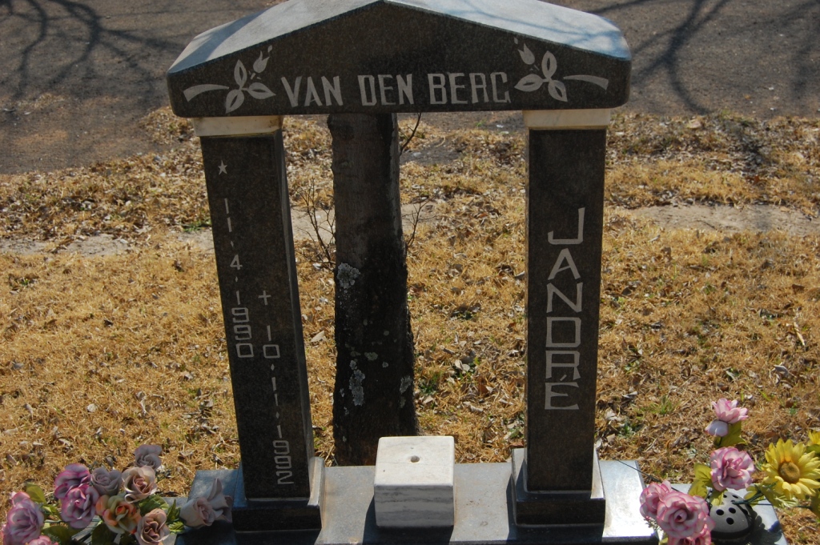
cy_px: 272
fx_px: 1161
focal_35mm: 51
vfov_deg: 26.4
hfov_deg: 38.9
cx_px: 410
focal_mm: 34
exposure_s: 1/1000
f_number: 7.1
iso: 400
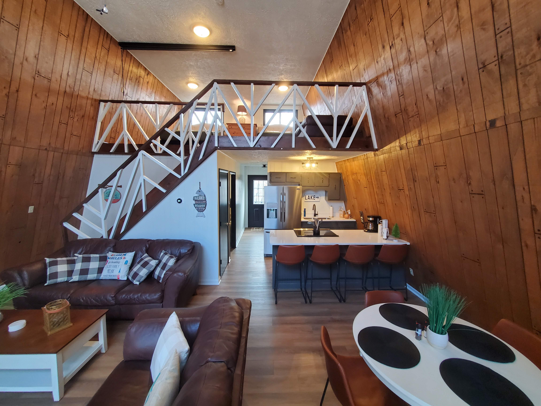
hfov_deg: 106.2
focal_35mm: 13
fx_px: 203
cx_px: 270
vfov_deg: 89.9
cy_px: 203
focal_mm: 1.8
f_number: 2.2
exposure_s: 1/39
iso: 500
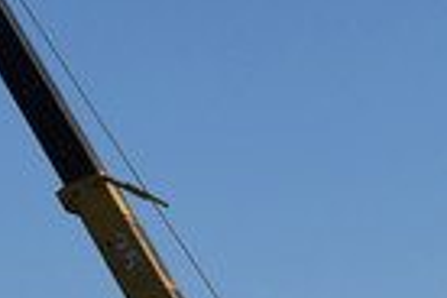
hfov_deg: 7.9
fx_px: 3228
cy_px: 167
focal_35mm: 260
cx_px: -19
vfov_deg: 5.3
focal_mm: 24
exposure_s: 1/500
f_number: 11
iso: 200
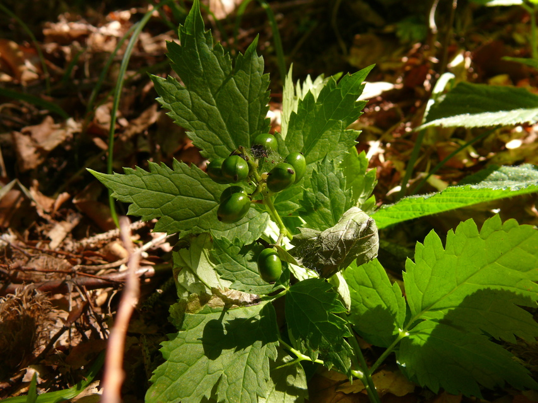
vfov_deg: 40.7
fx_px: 544
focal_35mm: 35
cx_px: 269
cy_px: 202
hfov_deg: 52.6
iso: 100
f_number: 3.6
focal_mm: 7.5
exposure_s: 1/60
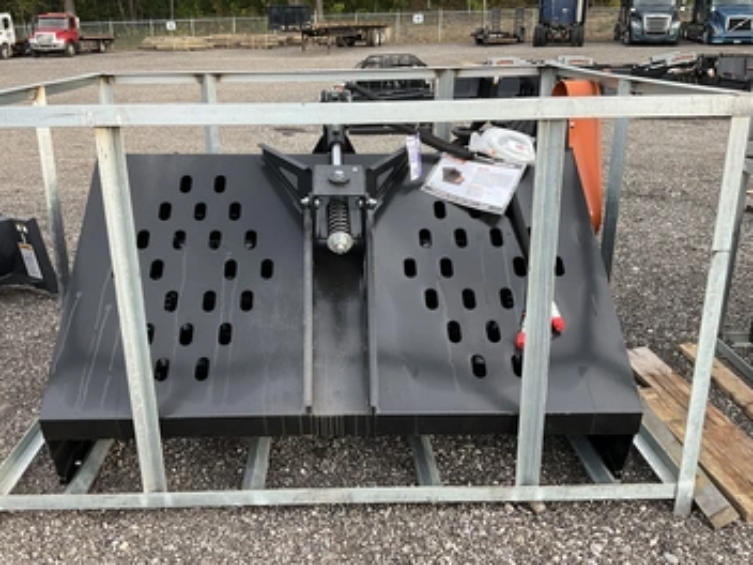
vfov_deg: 42.9
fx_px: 718
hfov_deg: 55.2
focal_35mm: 33
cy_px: 278
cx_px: 329
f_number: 1.8
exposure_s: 1/159
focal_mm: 3
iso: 20
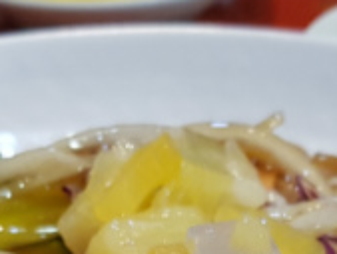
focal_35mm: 112
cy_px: 486
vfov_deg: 12.0
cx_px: 164
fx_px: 1091
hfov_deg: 17.6
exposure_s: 1/30
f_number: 1.7
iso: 200
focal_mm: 4.2
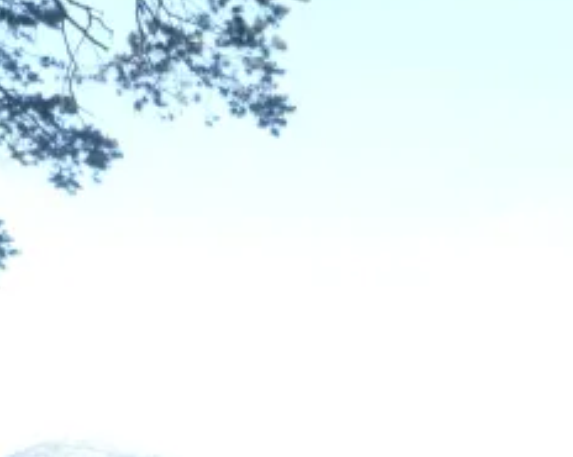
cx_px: 341
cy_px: 721
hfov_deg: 16.3
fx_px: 1999
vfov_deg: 12.3
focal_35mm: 118
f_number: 2.8
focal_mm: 5.8
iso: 100
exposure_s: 1/320
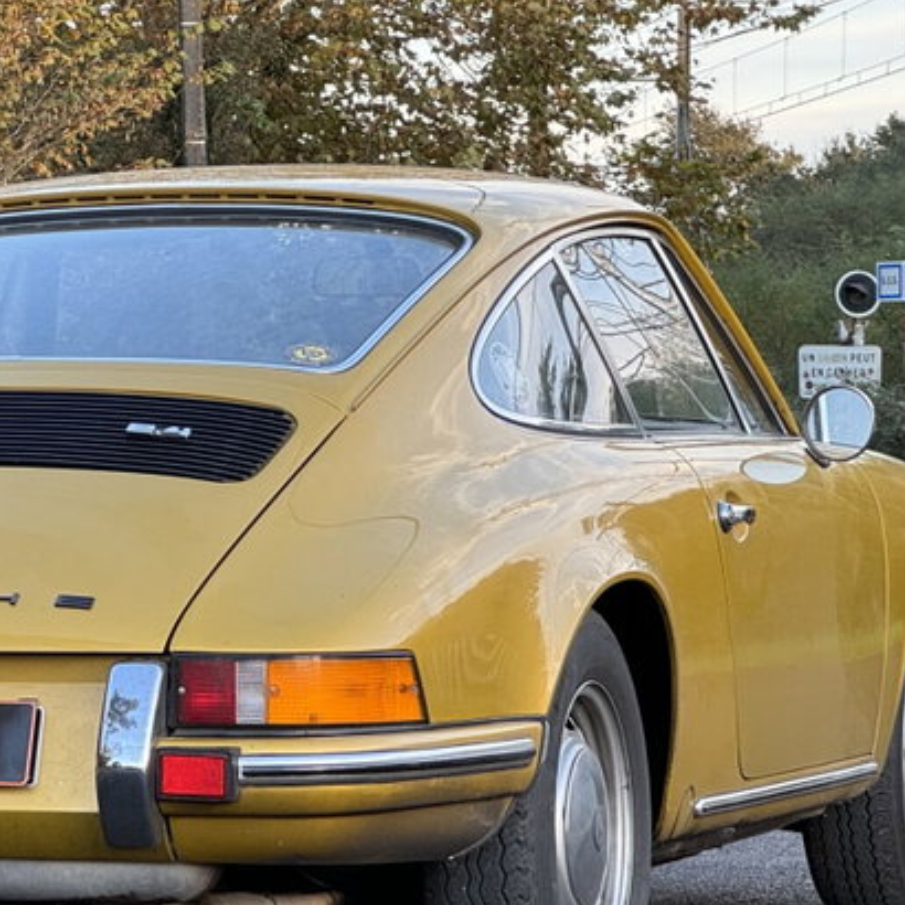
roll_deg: +0.2
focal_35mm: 170
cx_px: 203
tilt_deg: -2.9
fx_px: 5028
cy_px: 622
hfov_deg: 10.3
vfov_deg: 10.3
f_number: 2.8
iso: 80
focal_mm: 9
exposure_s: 1/99
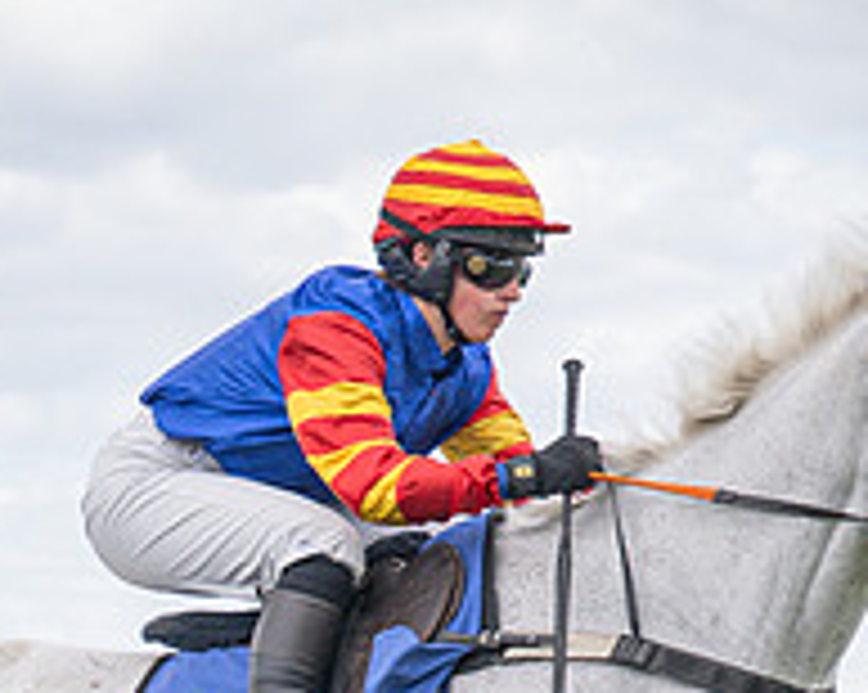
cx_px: 12
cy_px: 741
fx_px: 8751
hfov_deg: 5.7
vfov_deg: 4.5
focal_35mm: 341
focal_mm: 70
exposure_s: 1/1600
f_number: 4
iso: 400
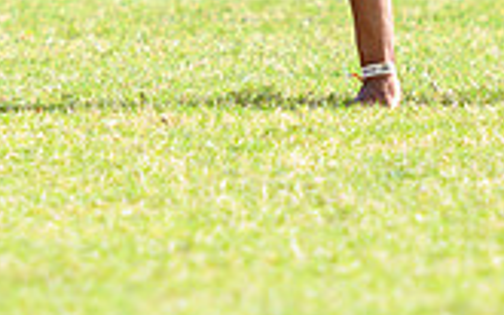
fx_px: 16779
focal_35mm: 1222
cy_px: -10
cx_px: 371
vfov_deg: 1.1
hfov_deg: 1.7
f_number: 3.2
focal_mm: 155
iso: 100
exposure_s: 1/2000
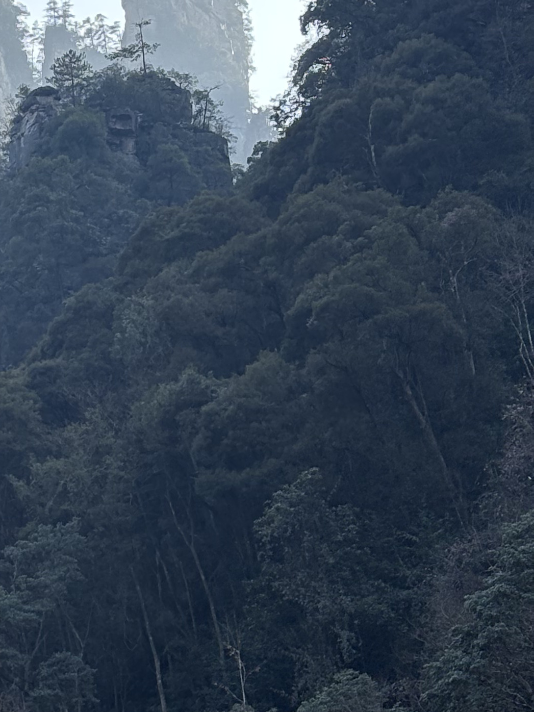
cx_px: -229
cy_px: 176
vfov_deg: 13.2
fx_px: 3065
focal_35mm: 149
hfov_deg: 9.7
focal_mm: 5.96
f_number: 1.6
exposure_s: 1/756
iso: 32
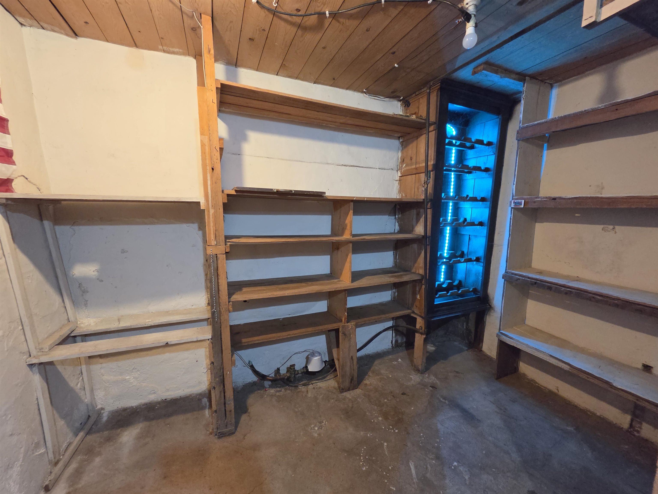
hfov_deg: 106.2
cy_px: 247
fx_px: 247
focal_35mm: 13
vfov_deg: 89.9
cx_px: 329
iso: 1000
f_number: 2.2
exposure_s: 1/60
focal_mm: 2.2
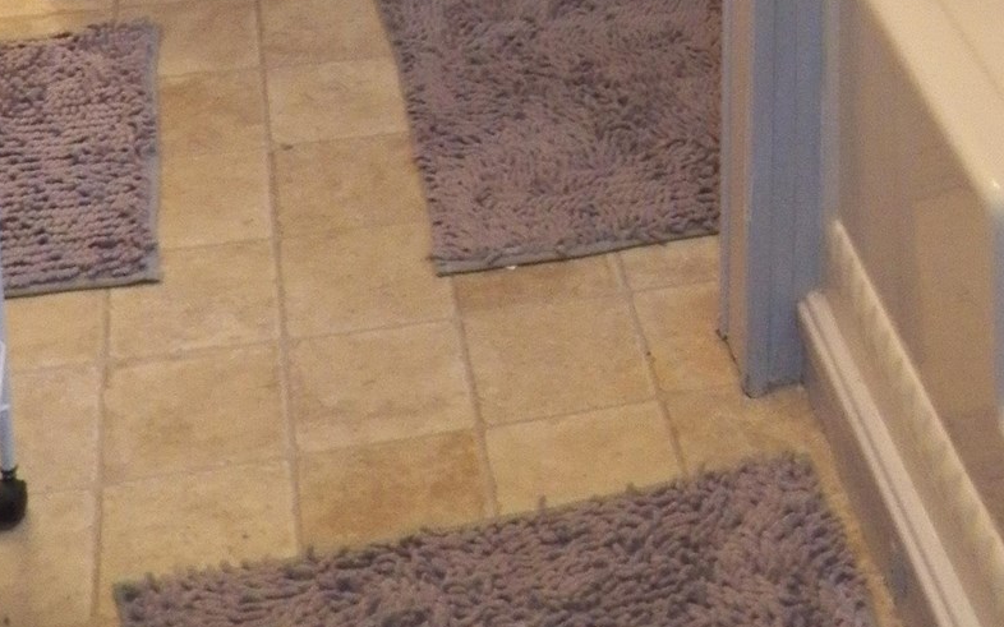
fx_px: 2380
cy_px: -785
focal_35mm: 87
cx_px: 922
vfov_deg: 12.4
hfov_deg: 23.1
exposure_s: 1/30
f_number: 2.8
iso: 400
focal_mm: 4.9
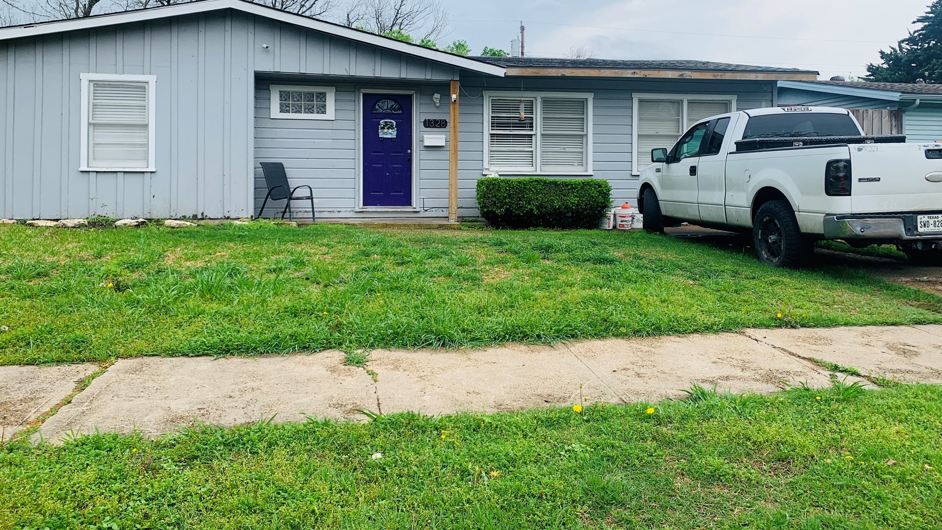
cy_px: 182
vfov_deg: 39.8
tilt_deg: +0.5
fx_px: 724
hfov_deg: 66.1
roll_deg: -0.3
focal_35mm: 29
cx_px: 470
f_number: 1.8
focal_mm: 4.25
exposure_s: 1/1536
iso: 25
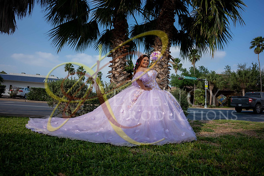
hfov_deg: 84.0
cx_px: 132
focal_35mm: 20
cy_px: 88
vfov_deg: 62.0
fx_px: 147
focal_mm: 20
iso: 125
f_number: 2.8
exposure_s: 1/1600
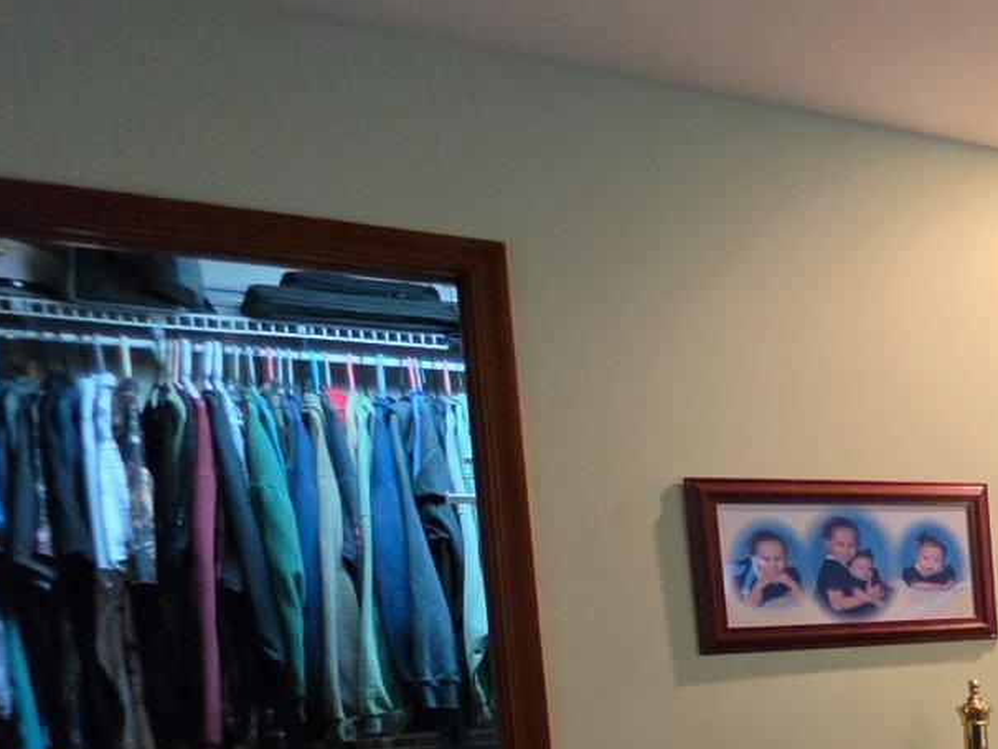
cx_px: 1465
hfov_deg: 28.9
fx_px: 1269
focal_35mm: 44
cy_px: 739
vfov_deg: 30.7
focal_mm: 2.2
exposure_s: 1/60
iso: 400
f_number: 1.9
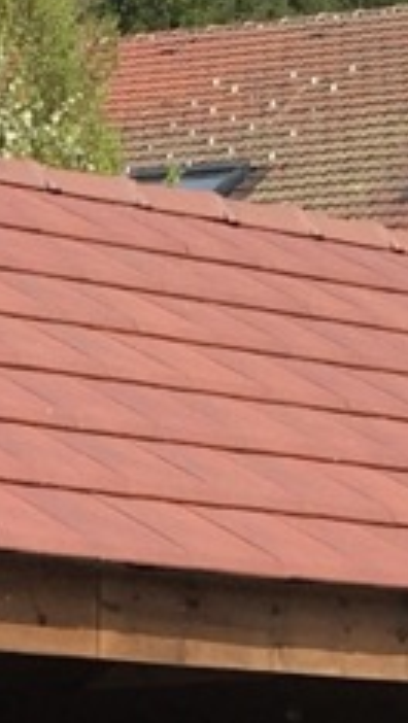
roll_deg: -0.4
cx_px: -309
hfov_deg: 5.6
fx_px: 4145
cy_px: 720
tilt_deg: +4.3
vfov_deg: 9.9
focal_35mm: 216
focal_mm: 4.15
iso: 25
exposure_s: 1/1183
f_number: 2.2
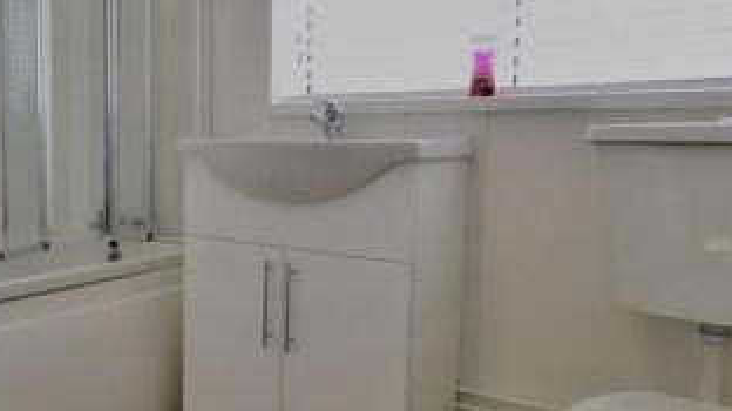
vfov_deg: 35.5
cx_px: 215
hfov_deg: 57.5
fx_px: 640
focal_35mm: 33
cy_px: 175
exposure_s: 1/60
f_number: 4
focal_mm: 10
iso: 560
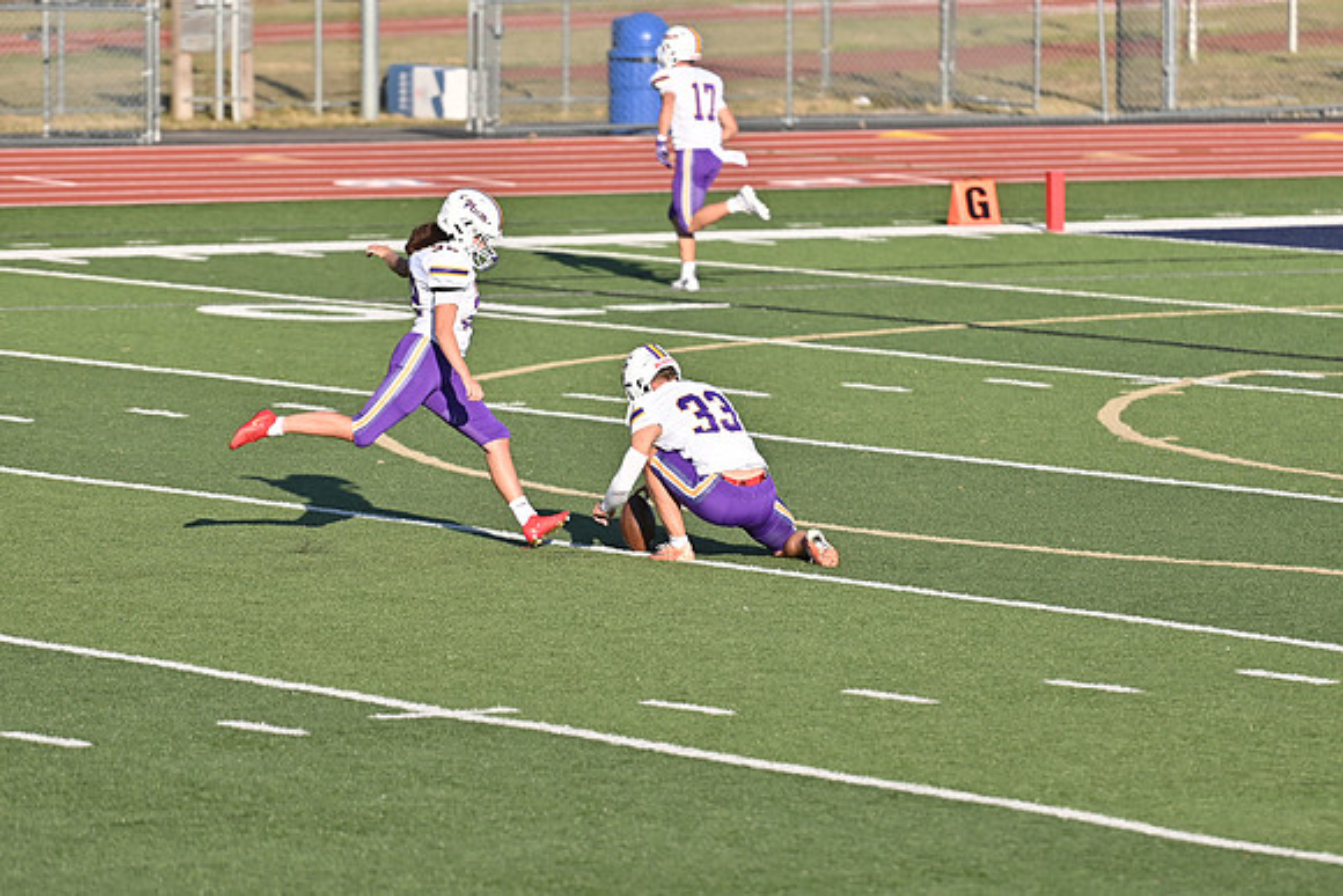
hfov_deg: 6.9
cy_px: 448
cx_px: 672
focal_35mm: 300
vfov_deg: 4.6
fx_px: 11194
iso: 100
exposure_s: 1/2500
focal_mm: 200
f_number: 2.8
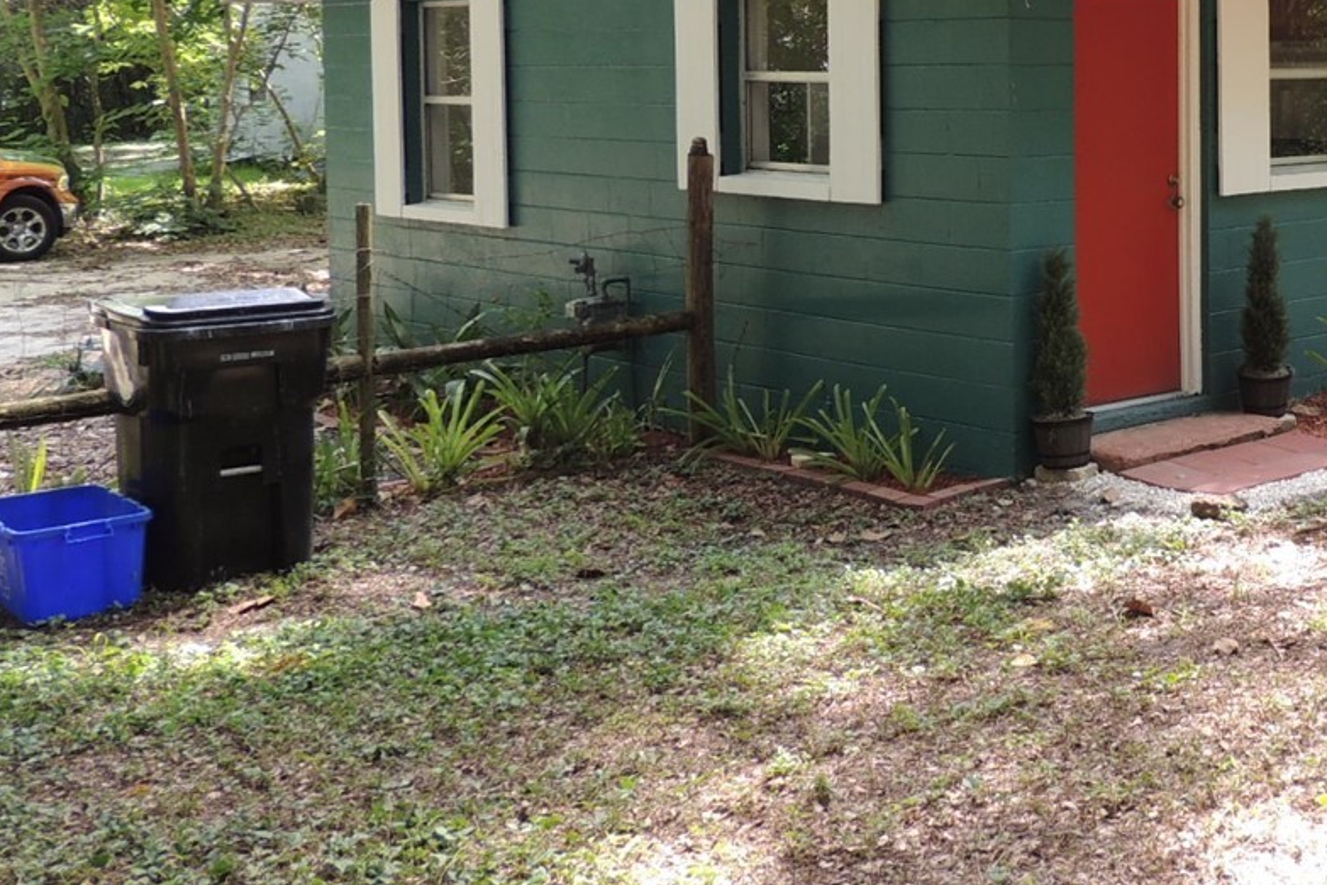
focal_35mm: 51
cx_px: 1185
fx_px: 1880
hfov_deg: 36.6
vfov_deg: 26.0
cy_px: 161
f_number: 3
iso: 100
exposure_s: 1/80
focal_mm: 4.3
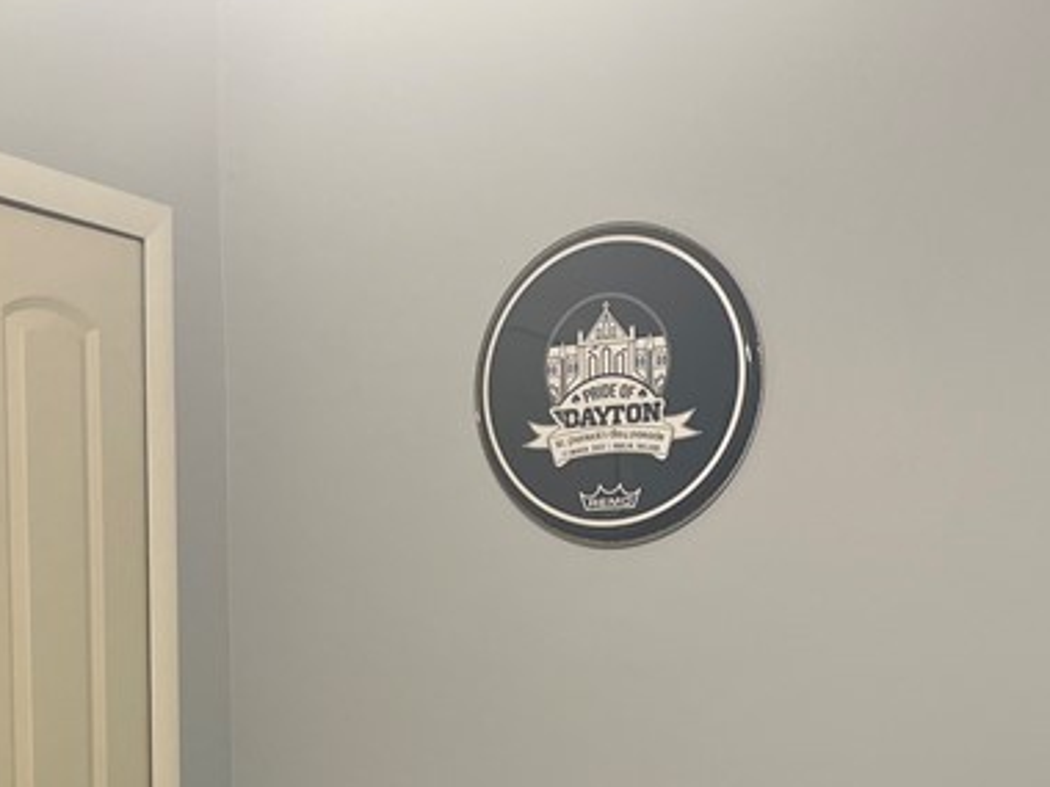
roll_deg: +0.7
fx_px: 2123
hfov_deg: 27.7
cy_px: 853
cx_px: 412
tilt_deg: -5.8
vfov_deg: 20.1
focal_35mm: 70
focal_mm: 5.1
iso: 64
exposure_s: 1/60
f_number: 1.6
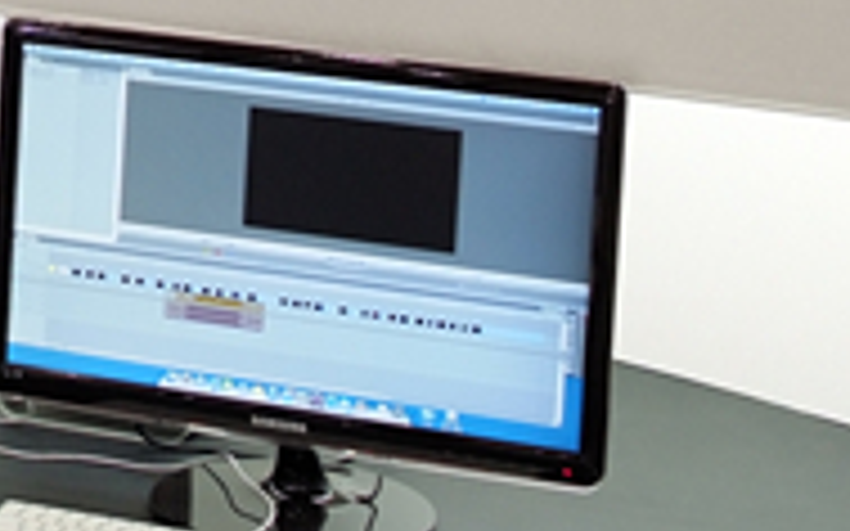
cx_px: -405
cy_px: -364
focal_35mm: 136
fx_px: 3150
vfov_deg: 9.3
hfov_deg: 14.4
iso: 800
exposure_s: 1/80
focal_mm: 28
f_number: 3.2
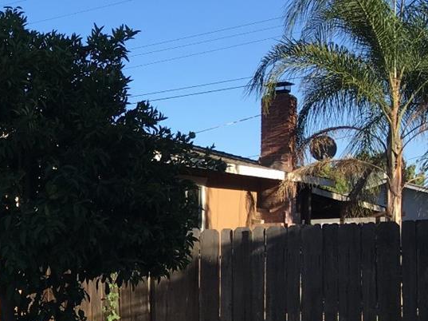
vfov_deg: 17.8
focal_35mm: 81
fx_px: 1001
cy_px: 321
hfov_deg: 21.5
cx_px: -147
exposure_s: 1/625
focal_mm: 4.15
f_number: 2.2
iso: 25
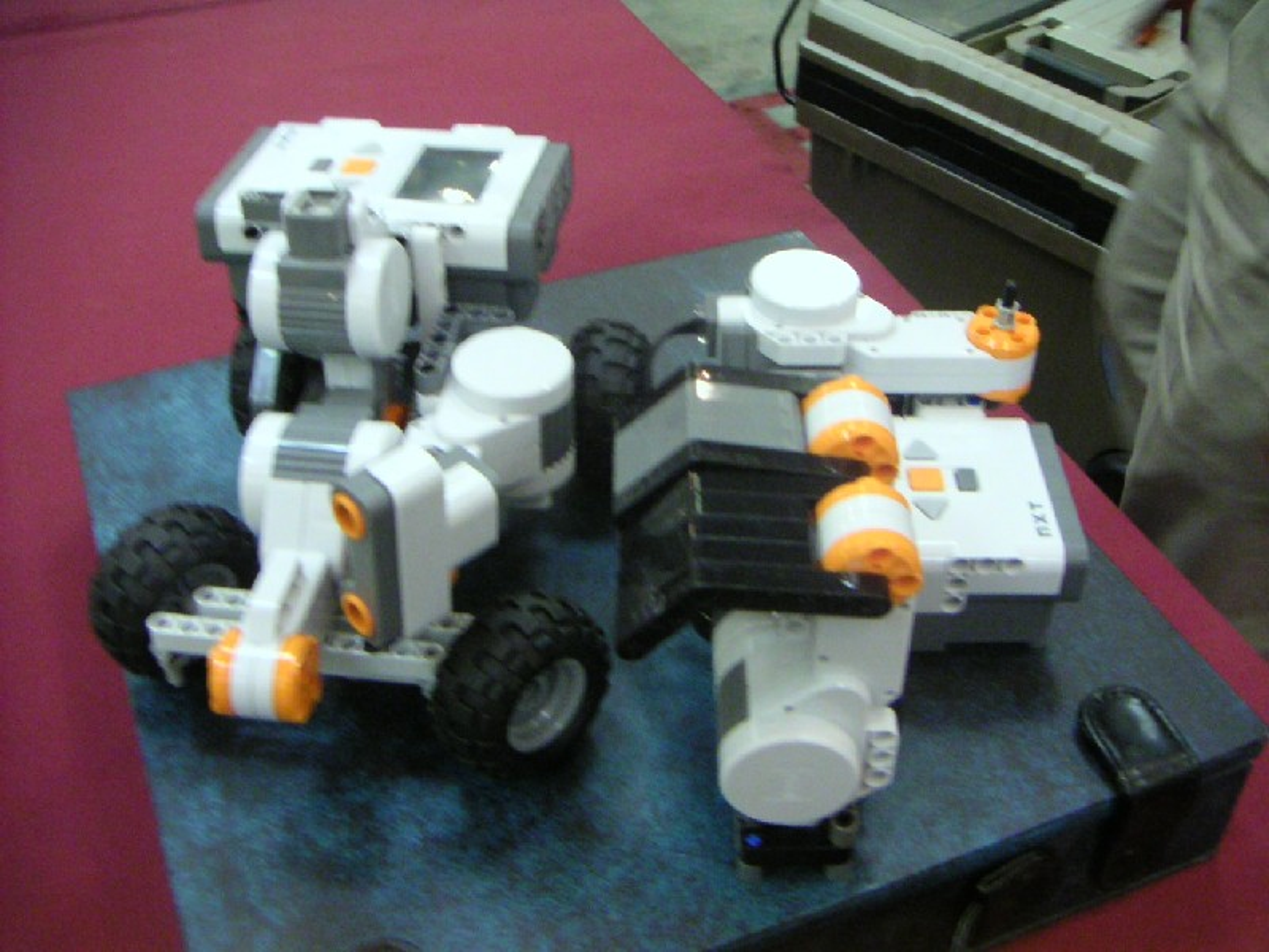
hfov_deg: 46.8
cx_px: 634
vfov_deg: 36.0
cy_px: 476
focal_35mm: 40
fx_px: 1466
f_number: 2.9
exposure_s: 1/20
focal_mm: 5.3
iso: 400
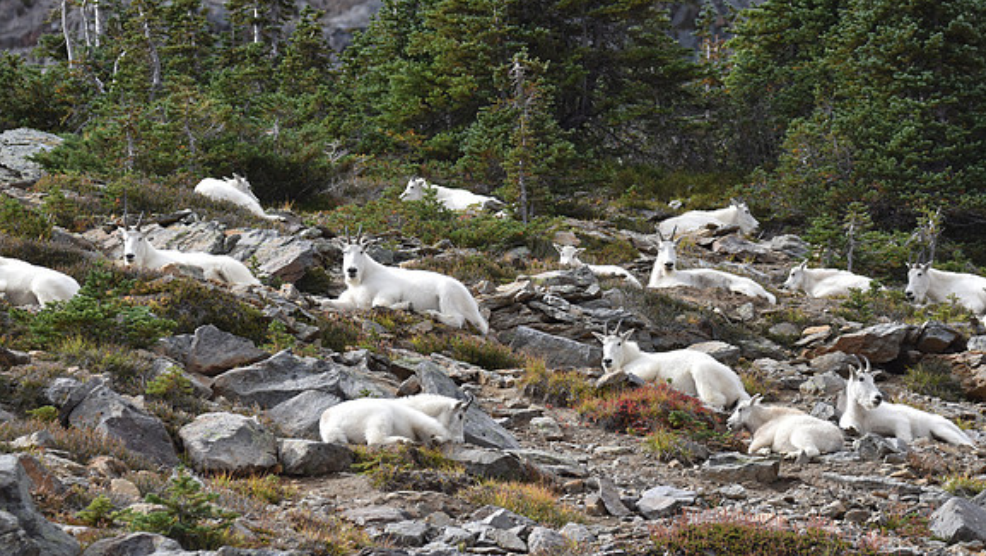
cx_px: 494
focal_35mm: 379
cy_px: 281
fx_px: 9912
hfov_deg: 5.7
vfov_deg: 3.2
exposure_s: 1/640
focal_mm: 240
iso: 200
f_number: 6.3
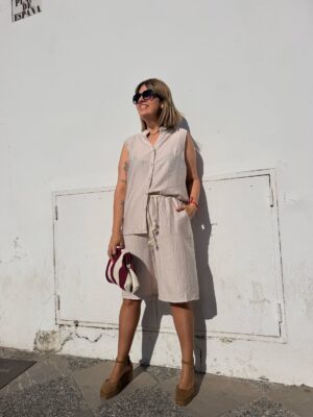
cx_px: 156
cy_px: 208
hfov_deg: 56.8
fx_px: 289
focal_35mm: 24
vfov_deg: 71.6
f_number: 1.78
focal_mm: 6.76
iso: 100
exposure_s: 1/32258
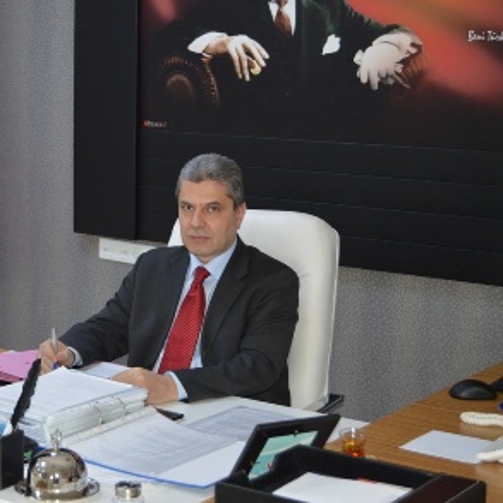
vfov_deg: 23.4
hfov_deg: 23.2
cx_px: 137
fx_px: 1217
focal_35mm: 74
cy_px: 249
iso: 800
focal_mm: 38
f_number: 4.8
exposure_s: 1/60
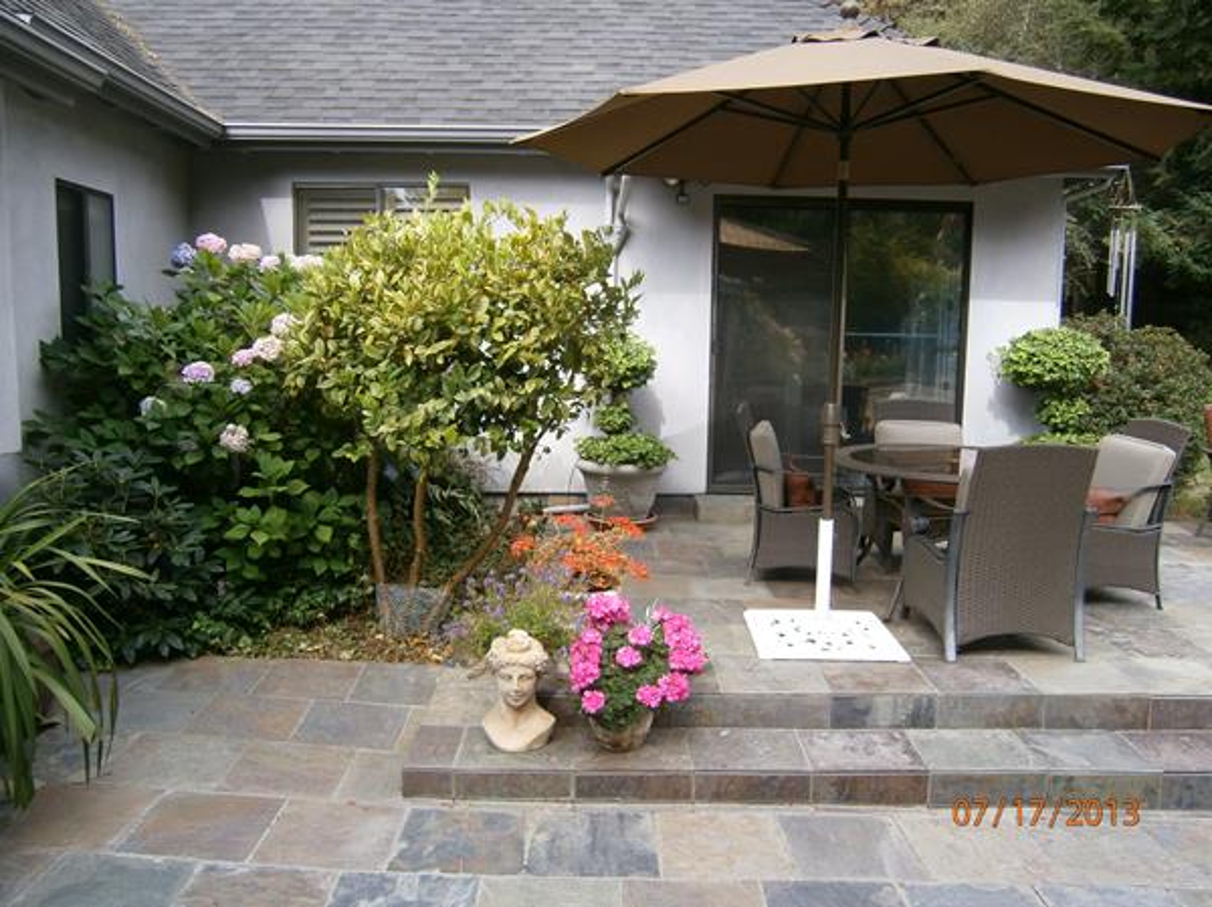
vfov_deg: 53.0
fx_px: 910
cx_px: 606
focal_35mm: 26
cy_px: 454
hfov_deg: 67.3
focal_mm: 4.7
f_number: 2.8
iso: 80
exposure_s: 1/250
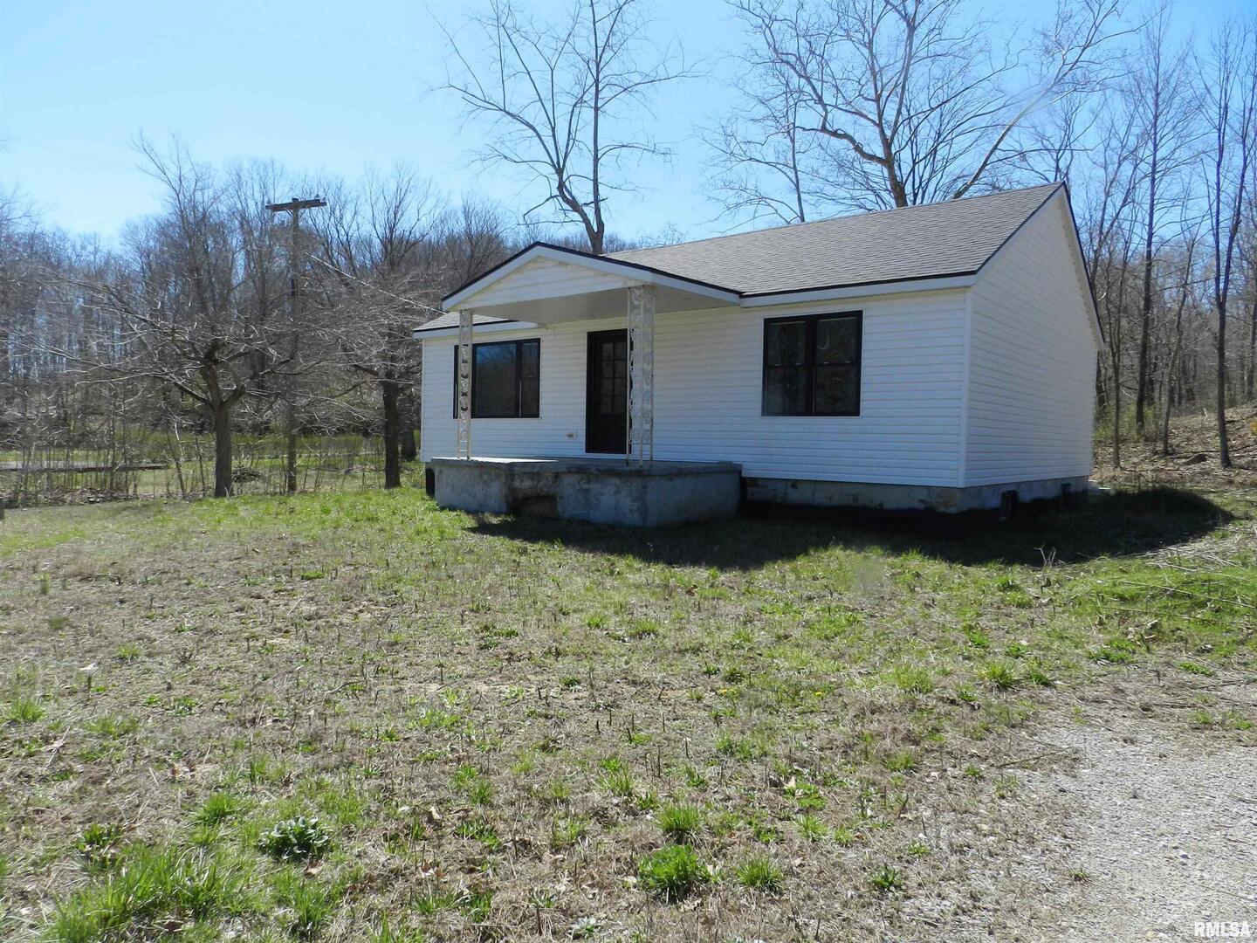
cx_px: 628
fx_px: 835
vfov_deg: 58.9
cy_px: 472
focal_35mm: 23
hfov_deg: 73.9
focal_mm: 4
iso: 160
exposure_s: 1/800
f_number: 4
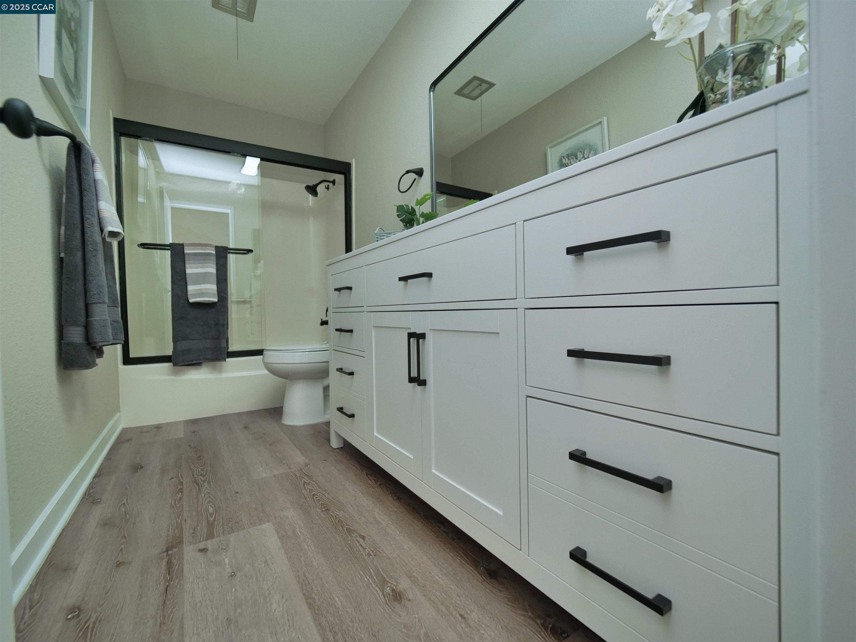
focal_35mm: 14
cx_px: 428
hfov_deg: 102.1
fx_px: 346
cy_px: 321
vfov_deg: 85.7
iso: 800
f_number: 2.8
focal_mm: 7
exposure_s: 1/160
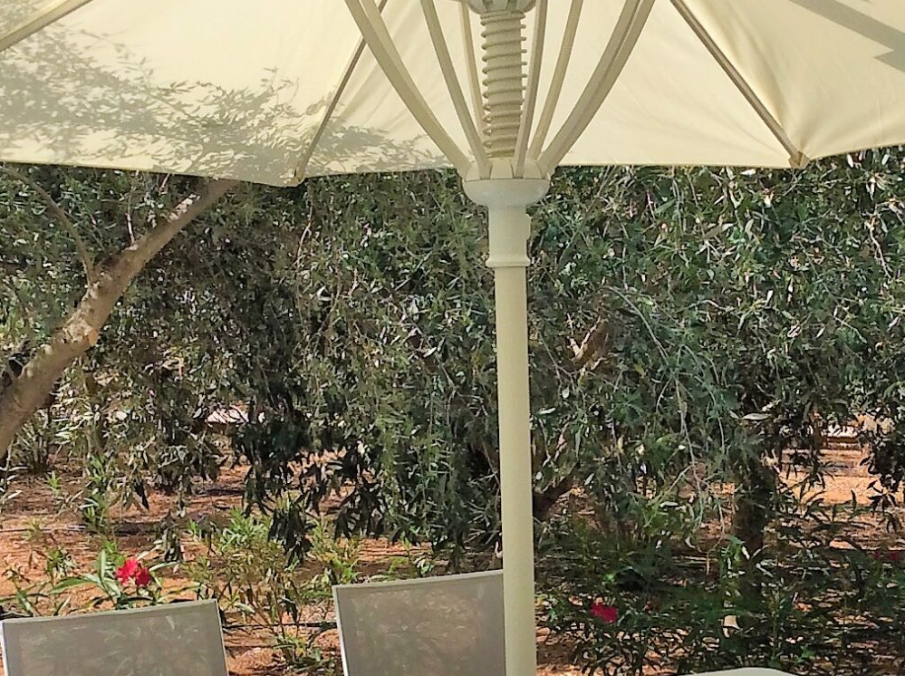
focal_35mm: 82
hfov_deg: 23.9
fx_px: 2140
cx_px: 505
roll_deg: -0.3
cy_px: 411
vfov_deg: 17.9
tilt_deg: -6.3
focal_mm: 3.3
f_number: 2.4
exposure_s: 1/1244
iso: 32
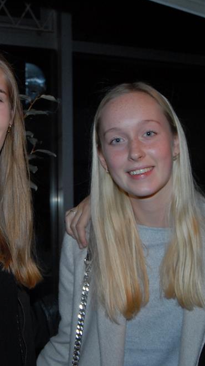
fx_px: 638
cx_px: 51
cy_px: 212
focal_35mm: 66
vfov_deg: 31.8
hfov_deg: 18.1
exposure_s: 1/50
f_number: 5.6
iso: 400
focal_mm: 24
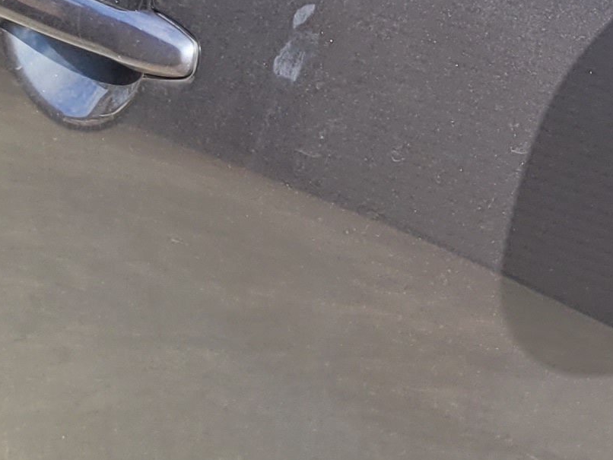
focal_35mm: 130
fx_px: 2303
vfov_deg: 11.0
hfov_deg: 14.3
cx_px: 896
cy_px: -192
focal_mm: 5.4
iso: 40
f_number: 1.8
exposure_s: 1/1078
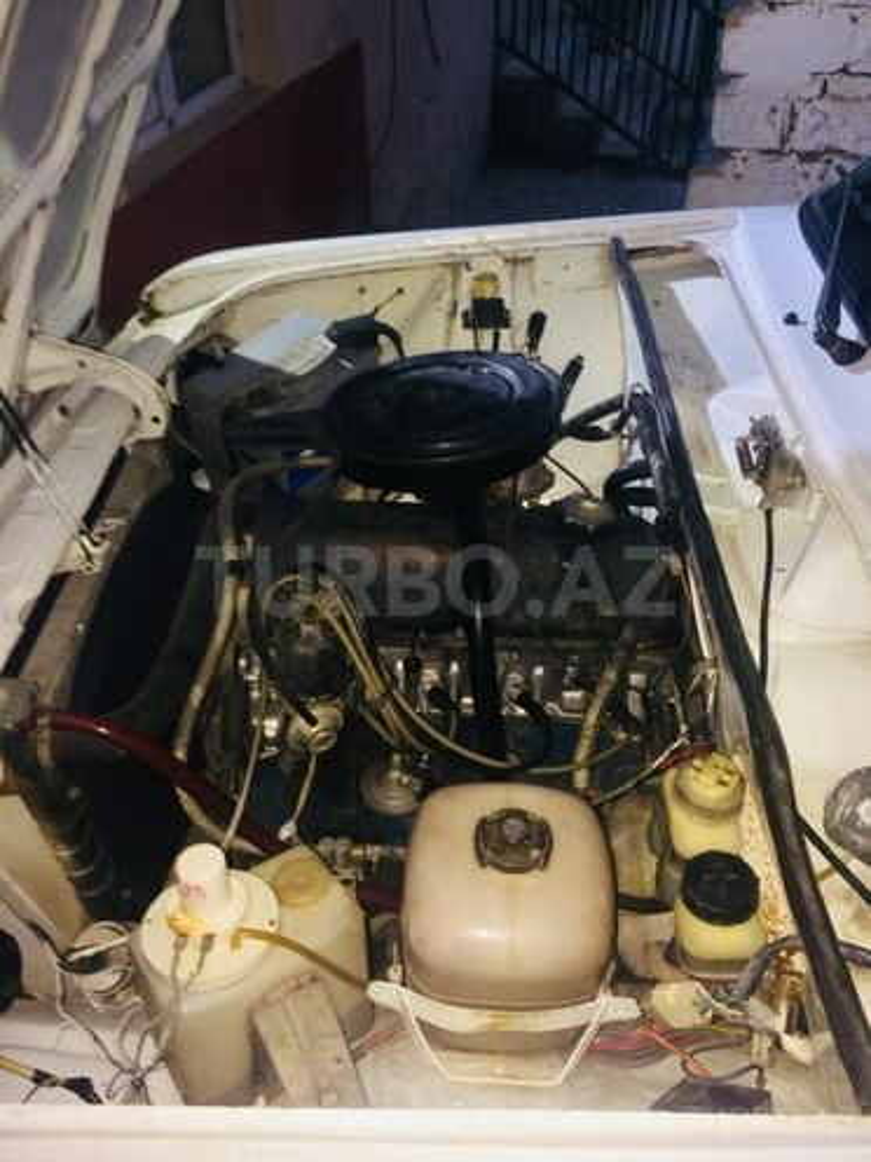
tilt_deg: -45.3
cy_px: 581
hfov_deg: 48.2
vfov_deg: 61.7
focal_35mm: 29
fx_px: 973
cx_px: 436
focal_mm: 4.15
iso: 80
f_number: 2.2
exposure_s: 1/17
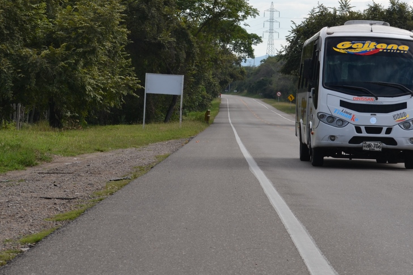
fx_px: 1500
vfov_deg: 10.5
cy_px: 88
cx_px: 236
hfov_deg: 15.7
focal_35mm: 131
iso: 100
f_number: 7.1
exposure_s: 1/200
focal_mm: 55
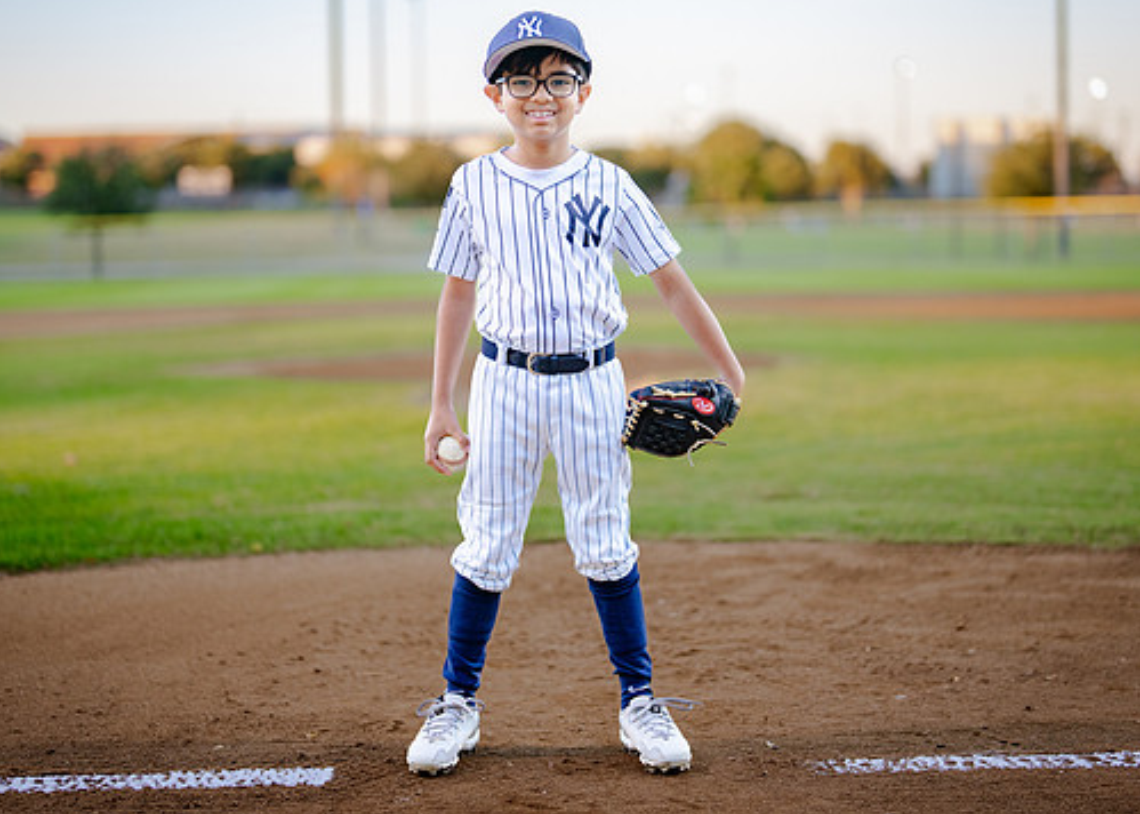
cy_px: 329
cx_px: 580
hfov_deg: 28.2
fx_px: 2265
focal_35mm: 70
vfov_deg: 20.3
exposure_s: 1/1000
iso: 250
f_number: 1.2
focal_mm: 50
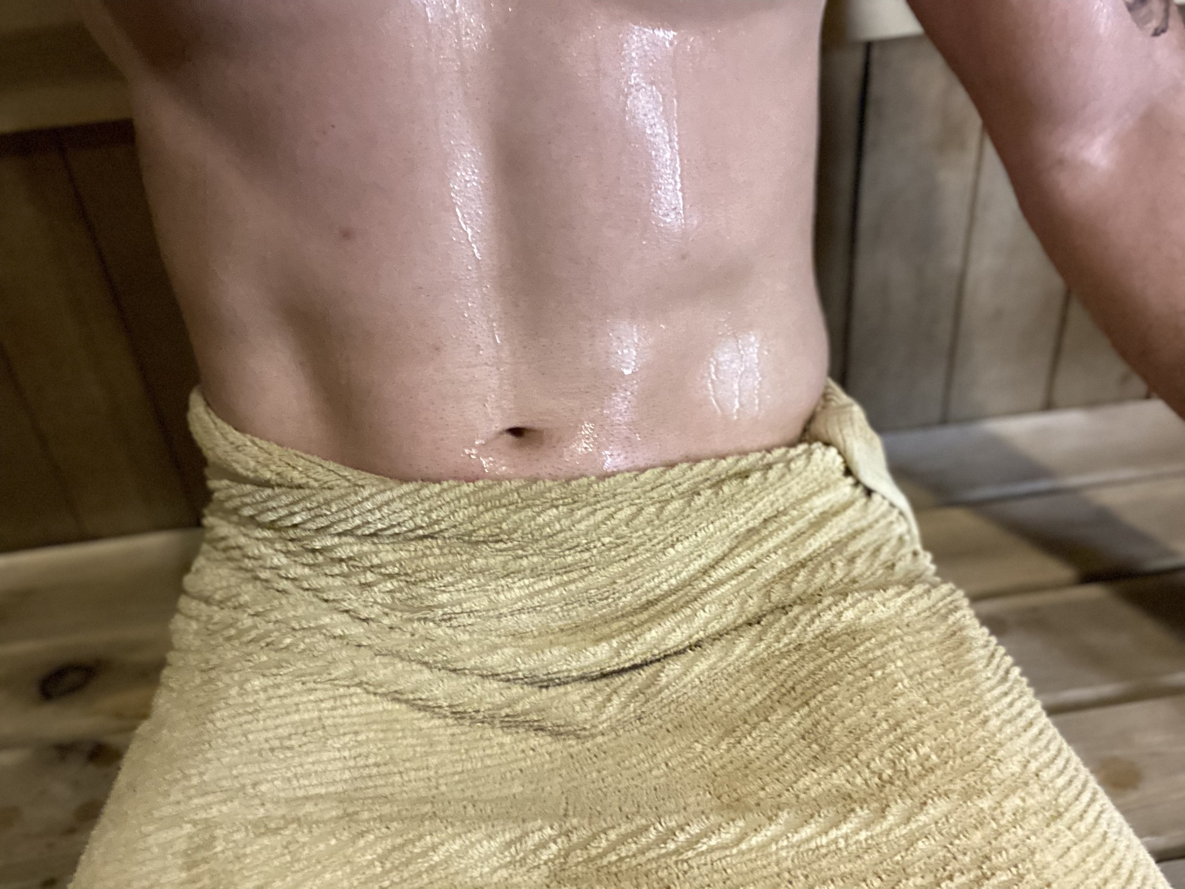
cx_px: 592
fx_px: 1027
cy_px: 444
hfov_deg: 60.0
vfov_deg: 46.8
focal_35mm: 30
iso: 500
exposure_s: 1/25
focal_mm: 2.71
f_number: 2.2
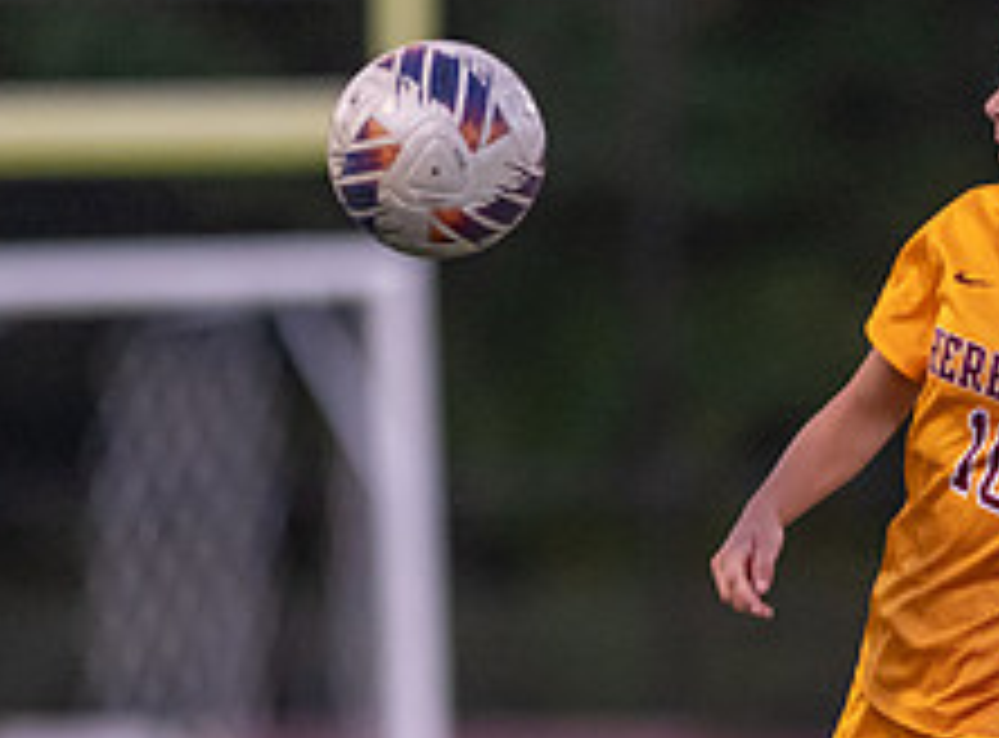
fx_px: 36684
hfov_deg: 1.6
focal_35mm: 1278
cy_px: 1045
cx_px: 1319
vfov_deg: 1.2
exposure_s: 1/1000
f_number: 2.8
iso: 3600
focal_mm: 300
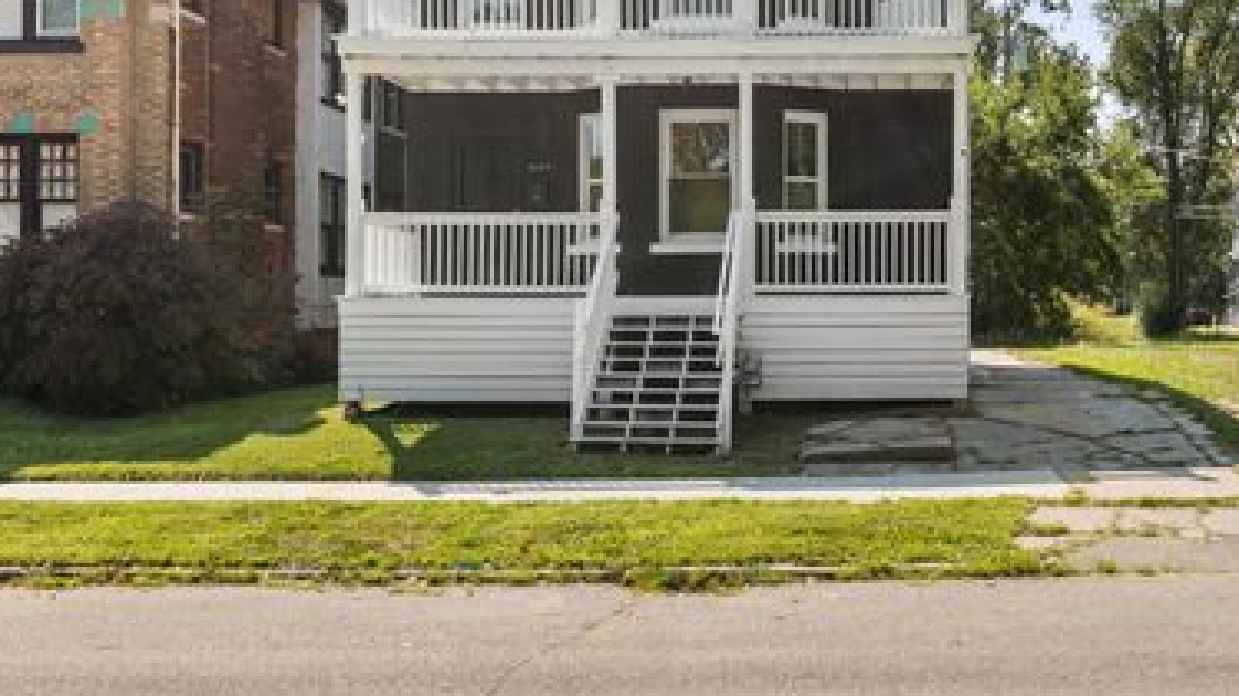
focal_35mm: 42
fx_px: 1379
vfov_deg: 27.9
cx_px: 620
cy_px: 167
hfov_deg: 48.4
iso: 400
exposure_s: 1/80
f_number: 9
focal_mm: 30
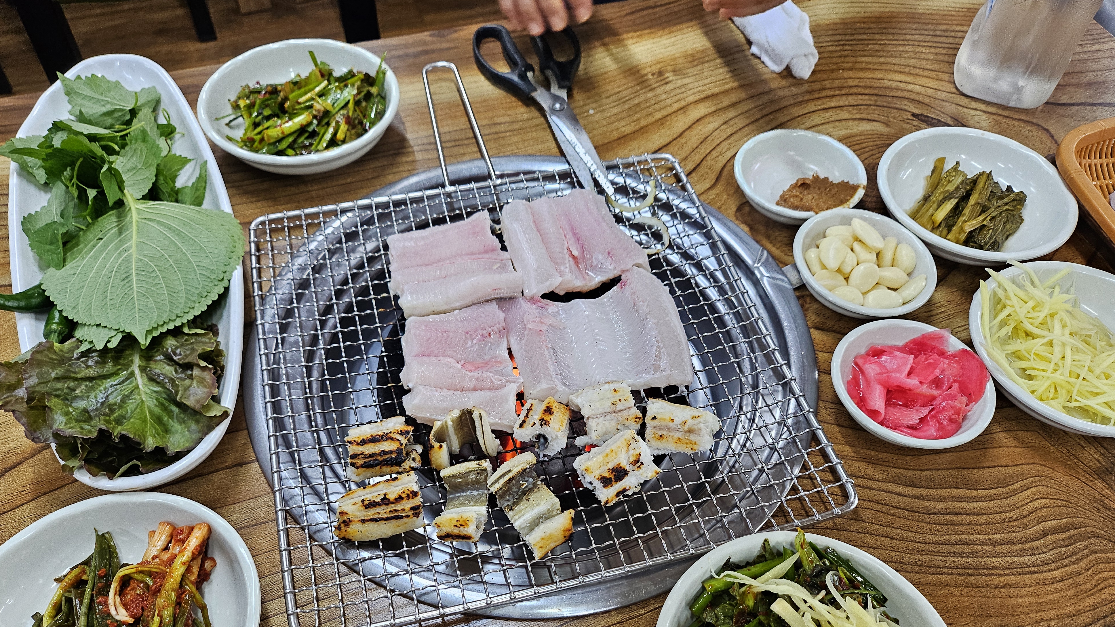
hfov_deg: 69.9
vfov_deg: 42.5
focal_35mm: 27
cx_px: 545
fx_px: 798
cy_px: 396
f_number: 1.8
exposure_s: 1/120
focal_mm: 5
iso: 250
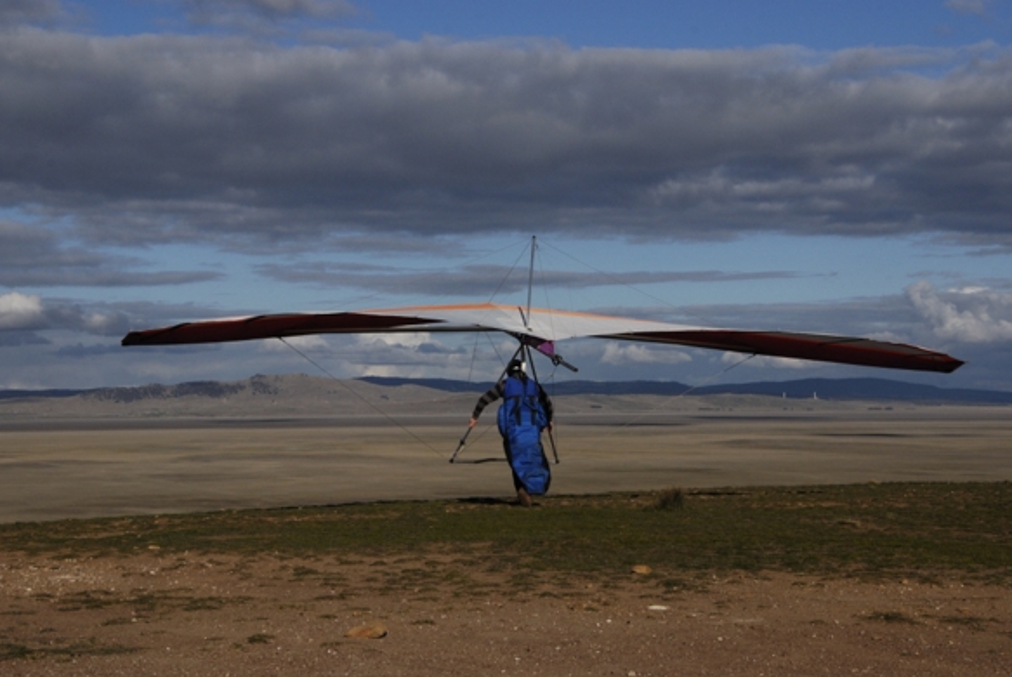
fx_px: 1998
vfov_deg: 19.2
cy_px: 341
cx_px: 502
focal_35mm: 71
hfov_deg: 28.4
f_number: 16
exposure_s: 1/800
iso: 400
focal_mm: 46
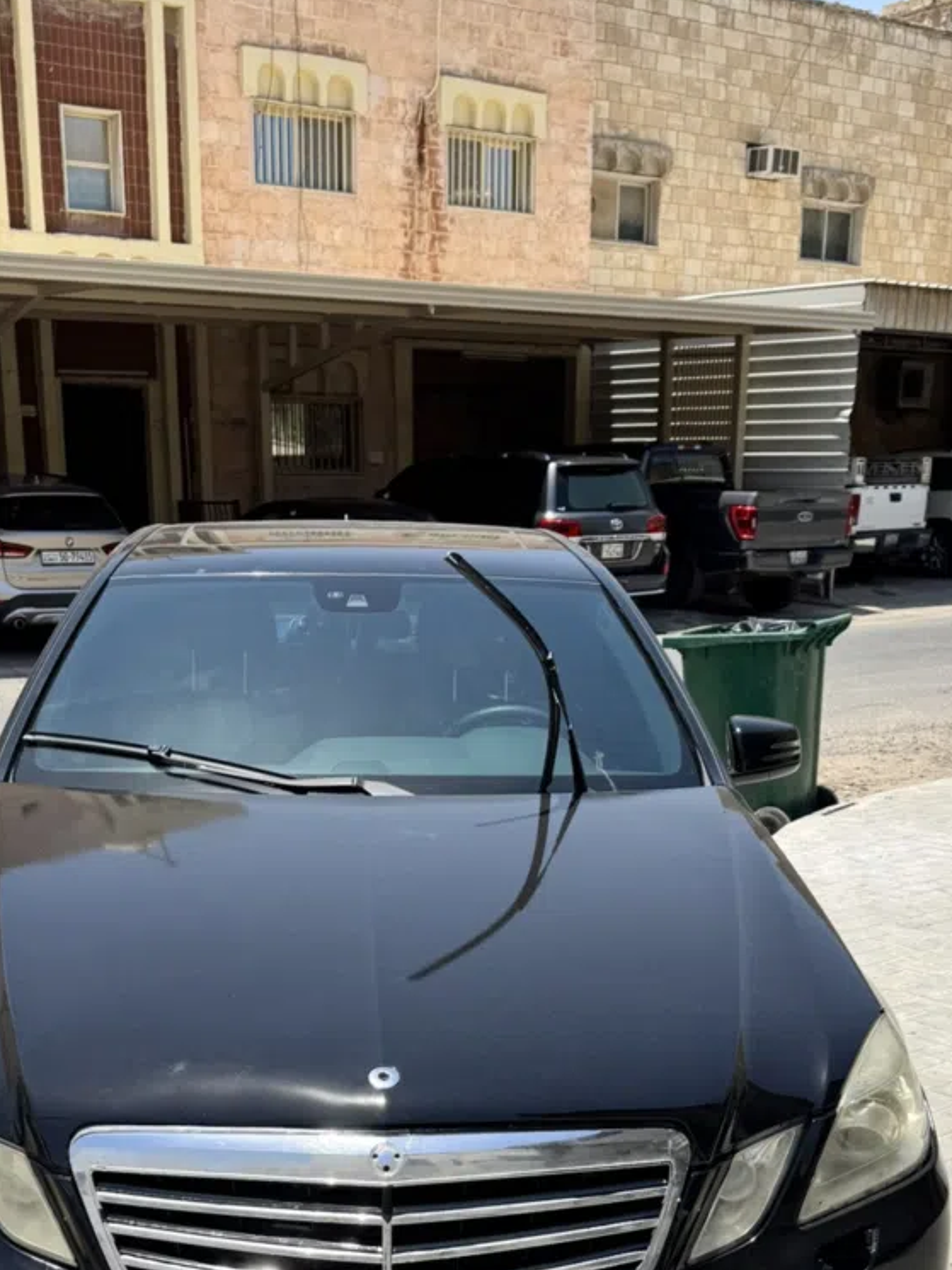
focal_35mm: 44
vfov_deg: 41.4
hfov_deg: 32.8
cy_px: 981
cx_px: 392
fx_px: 1613
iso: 80
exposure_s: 1/4950
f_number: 1.78
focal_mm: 6.76
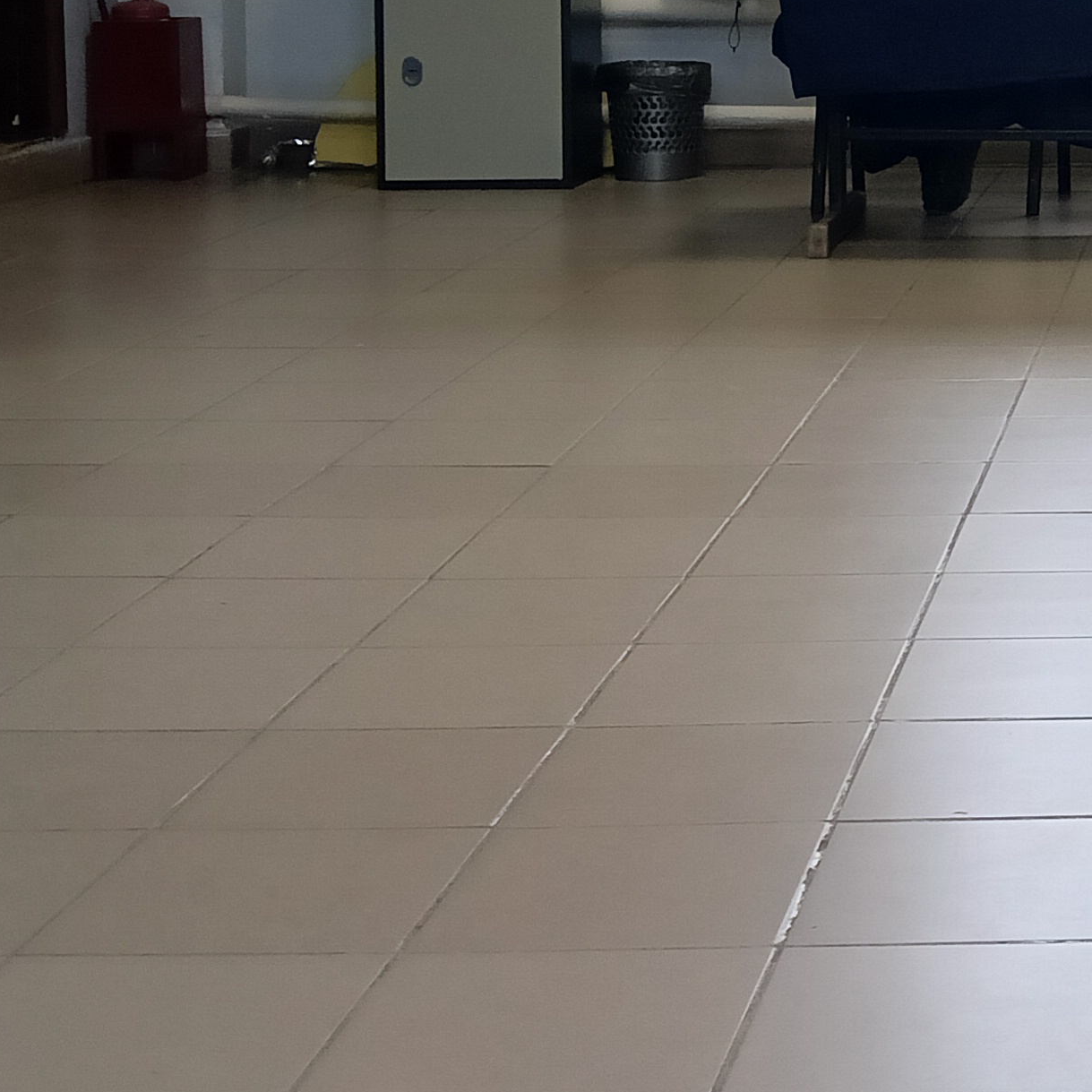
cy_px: 9
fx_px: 2855
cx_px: 1543
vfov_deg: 21.0
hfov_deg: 19.4
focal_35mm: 80
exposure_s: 1/100
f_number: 1.8
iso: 1250
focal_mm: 4.05
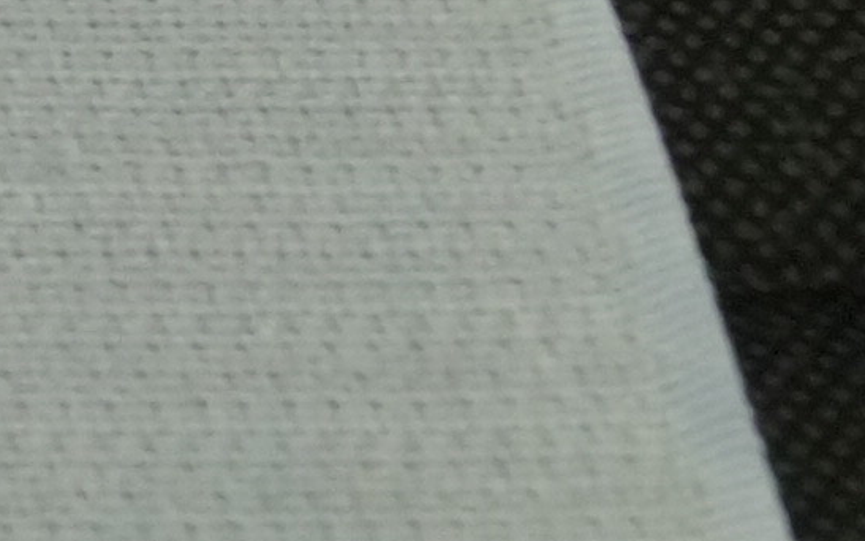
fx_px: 7144
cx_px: -2079
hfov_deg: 6.2
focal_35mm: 303
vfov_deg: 4.3
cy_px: -17
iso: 1600
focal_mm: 28
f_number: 10
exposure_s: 1/60
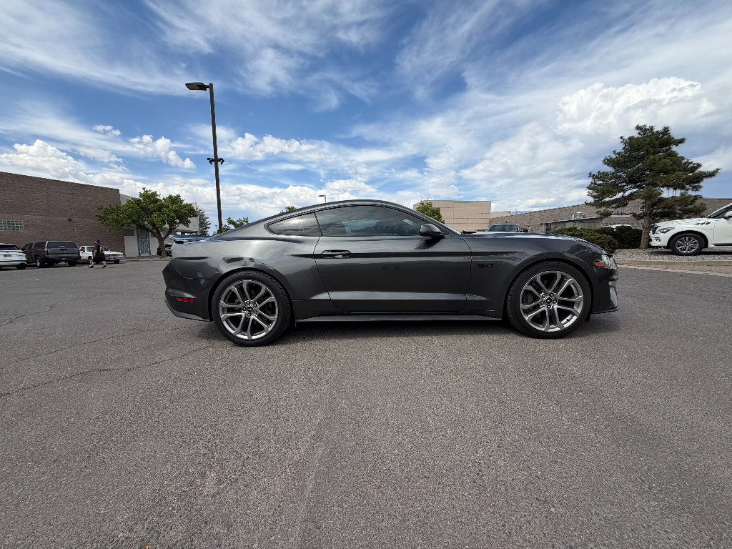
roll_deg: -0.9
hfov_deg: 102.1
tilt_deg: -7.0
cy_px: 274
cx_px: 366
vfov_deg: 85.7
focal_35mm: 14
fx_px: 296
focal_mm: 2.22
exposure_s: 1/928
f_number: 2.2
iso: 20
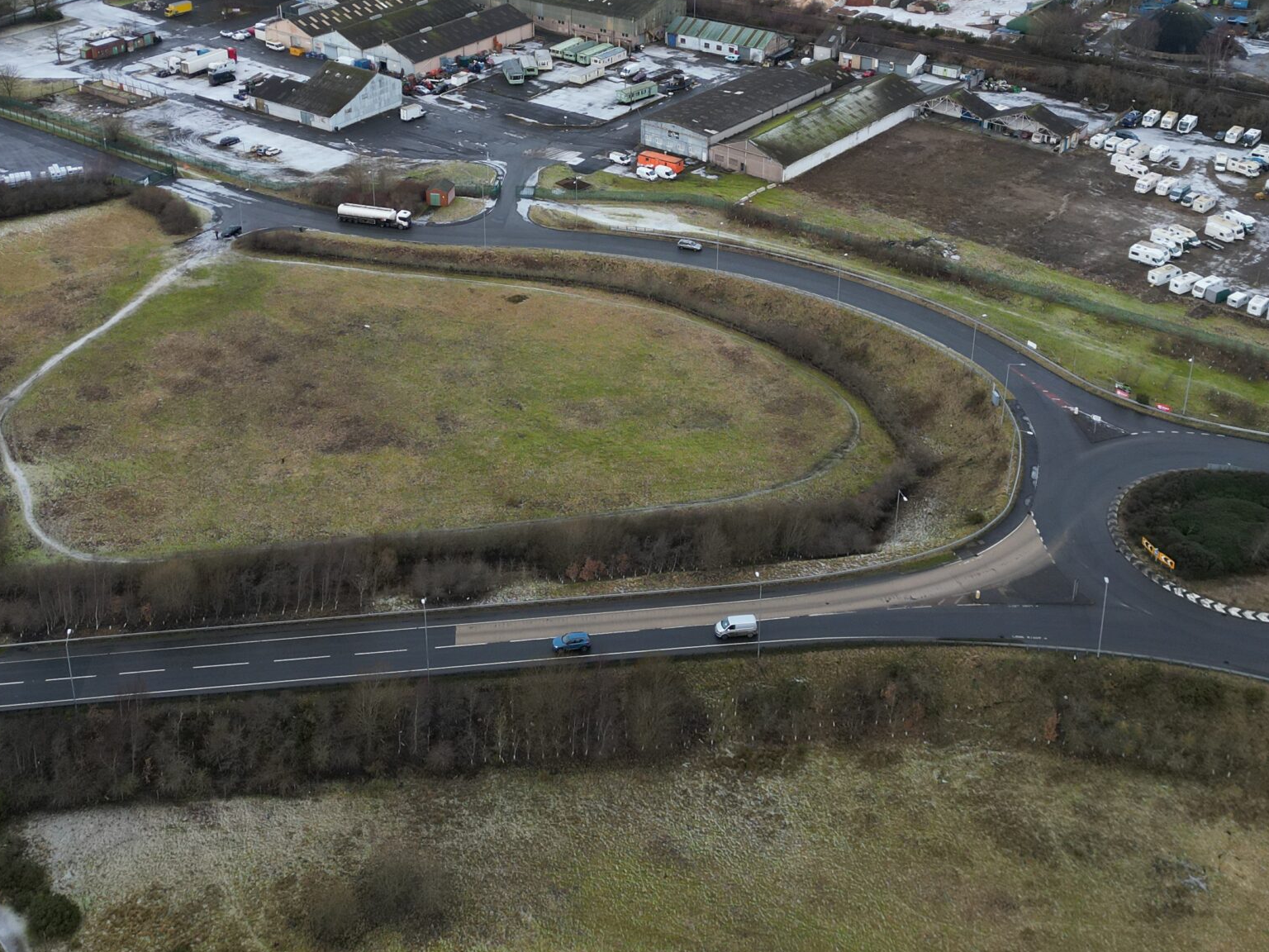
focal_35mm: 40
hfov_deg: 46.7
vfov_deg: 34.7
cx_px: 573
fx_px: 1466
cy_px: 175
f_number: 1.7
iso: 150
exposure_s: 1/640
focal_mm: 6.72
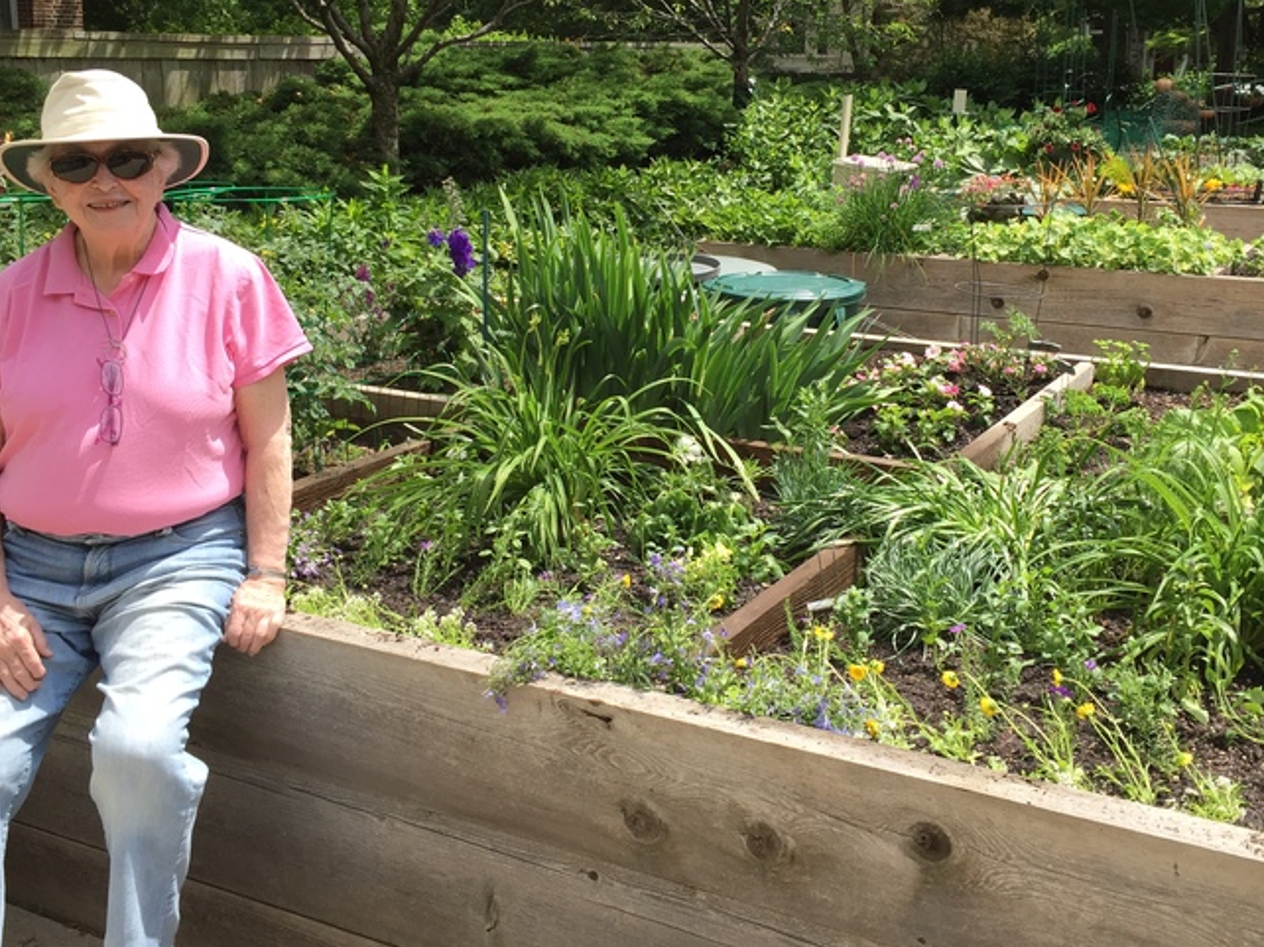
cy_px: 345
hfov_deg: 45.7
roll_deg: -1.3
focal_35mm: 41
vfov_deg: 34.9
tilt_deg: -11.2
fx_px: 1497
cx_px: 700
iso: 32
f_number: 2.2
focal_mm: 4.15
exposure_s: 1/1199
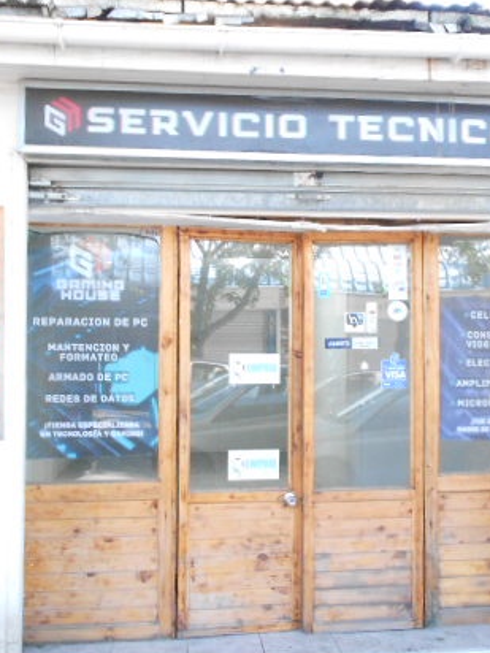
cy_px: 363
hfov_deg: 32.1
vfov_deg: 42.0
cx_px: 292
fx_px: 849
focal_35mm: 45
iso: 500
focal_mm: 5.3
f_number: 3.4
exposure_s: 1/125
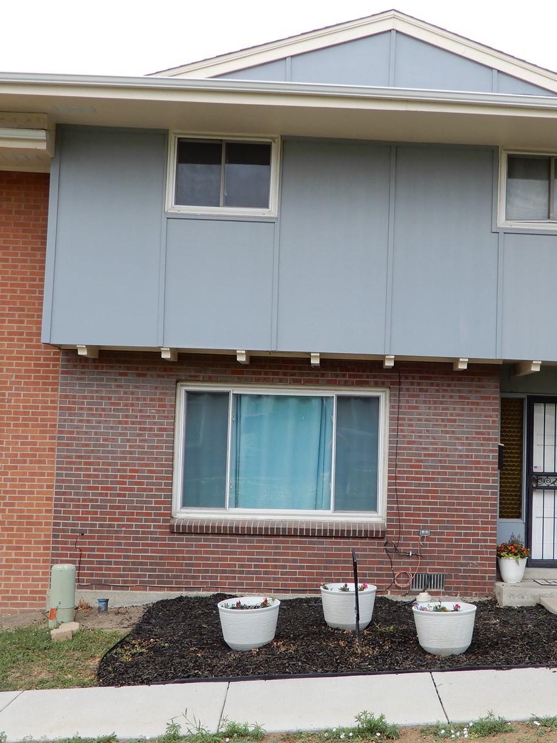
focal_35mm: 47
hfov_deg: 30.6
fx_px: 1008
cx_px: 387
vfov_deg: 40.4
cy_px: 374
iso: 80
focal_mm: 6.2
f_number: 4
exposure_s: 1/320
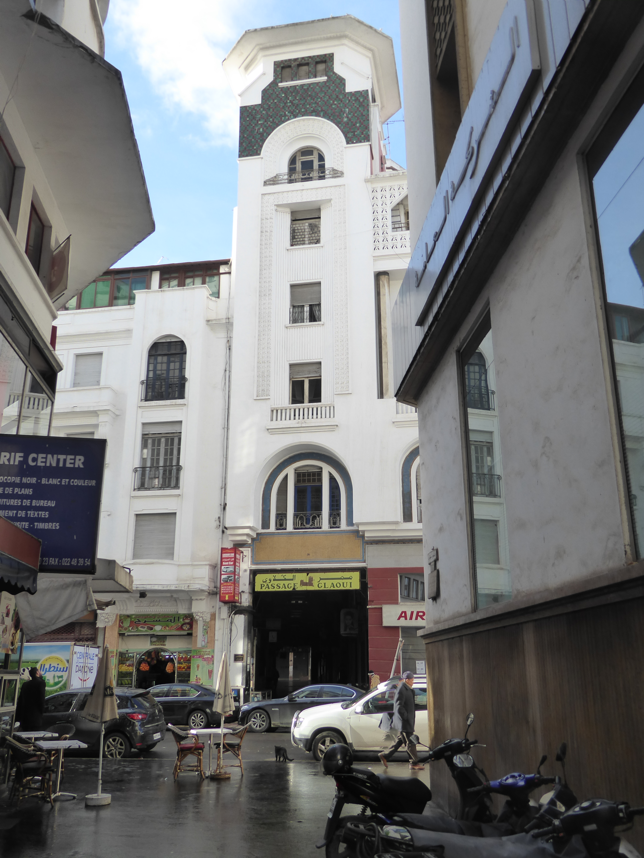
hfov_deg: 44.2
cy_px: 429
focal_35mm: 32
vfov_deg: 56.8
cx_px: 322
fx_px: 794
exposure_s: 1/250
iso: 160
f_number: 3.5
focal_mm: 5.4
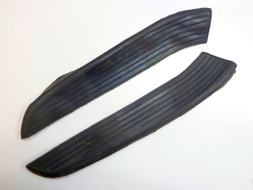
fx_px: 212
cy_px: 95
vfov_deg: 48.2
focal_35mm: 29
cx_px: 126
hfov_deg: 61.7
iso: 400
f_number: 3.4
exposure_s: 1/13
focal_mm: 4.7
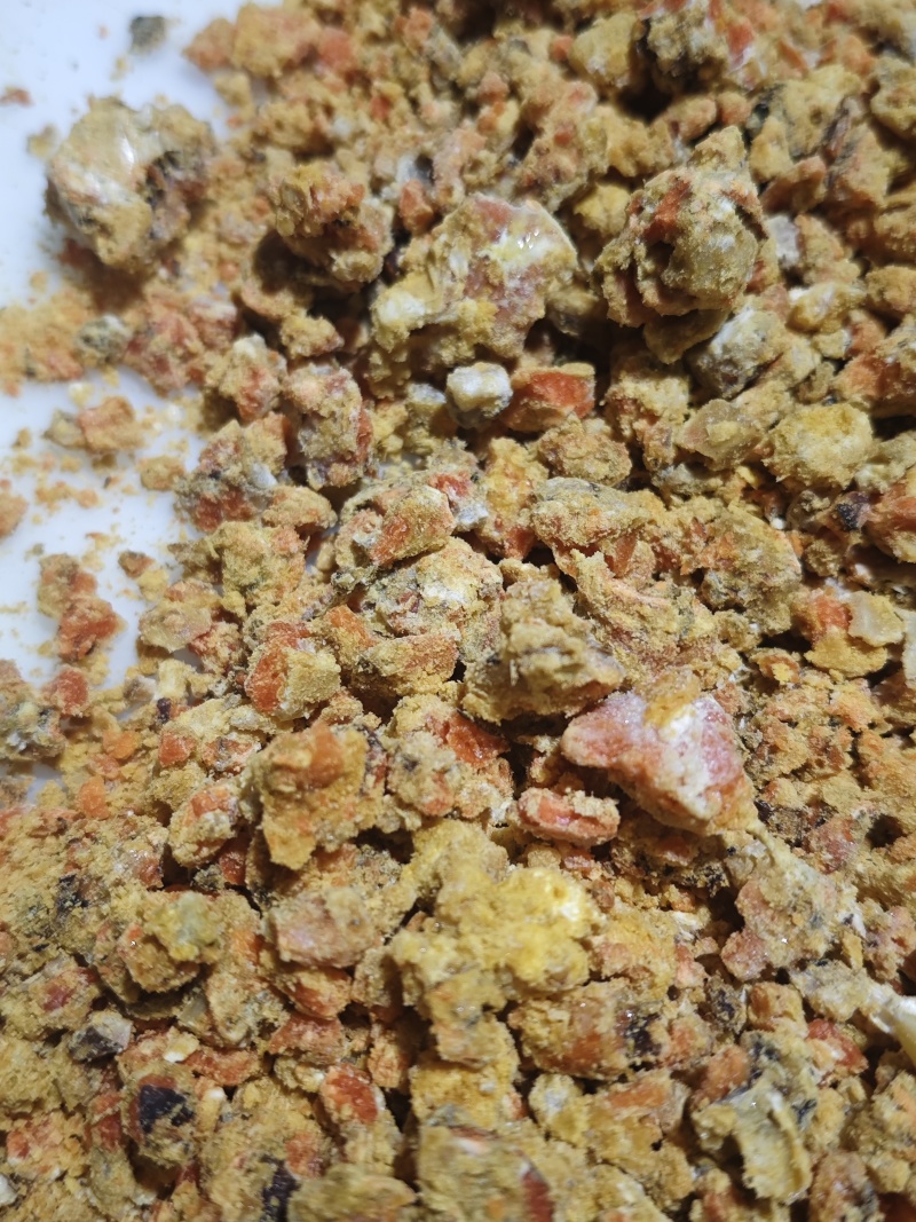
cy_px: 611
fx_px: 1306
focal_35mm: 37
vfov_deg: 50.1
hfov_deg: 38.7
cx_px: 458
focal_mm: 6.68
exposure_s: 1/78.1
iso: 400
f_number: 1.42
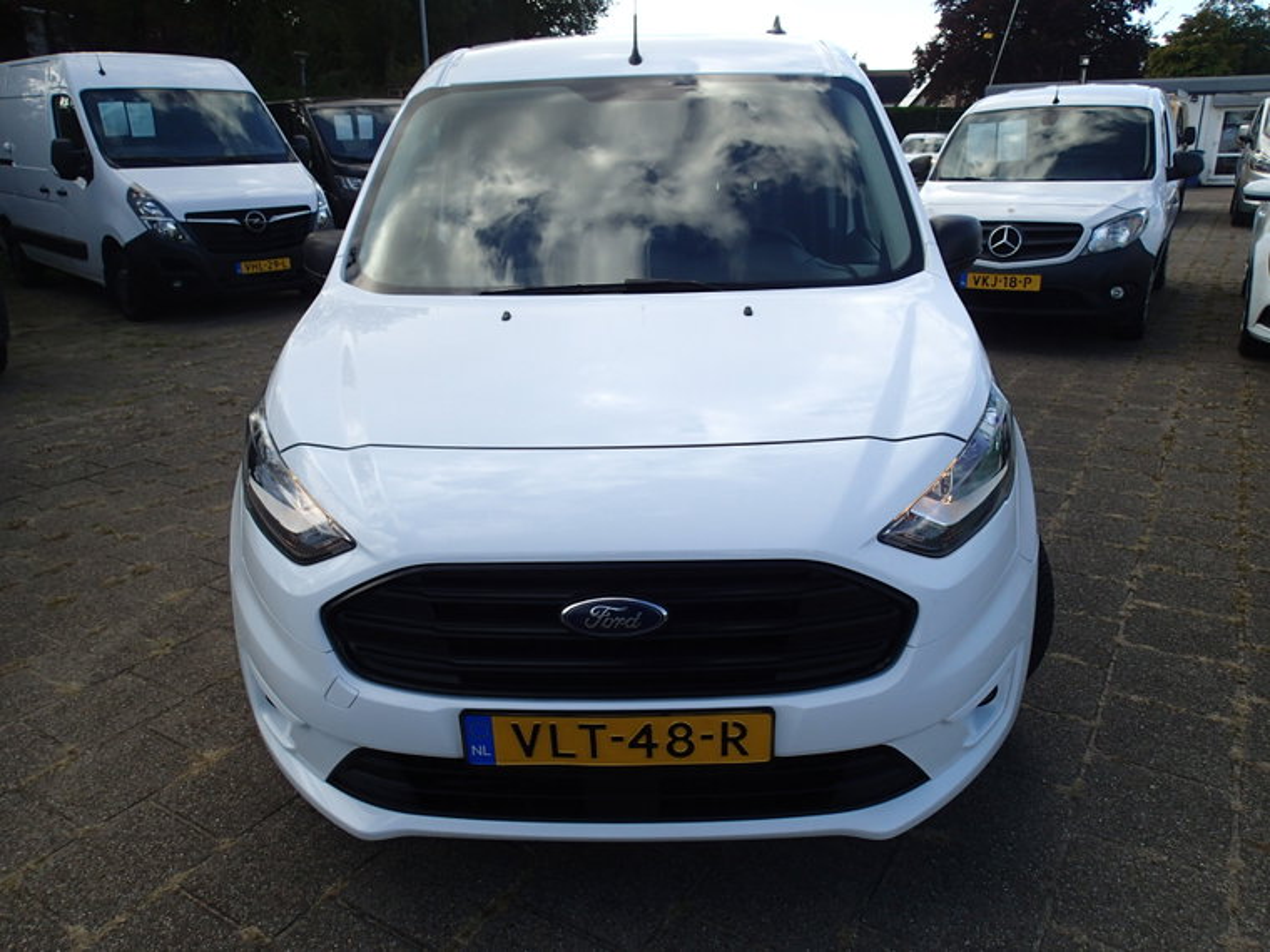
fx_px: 917
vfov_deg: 54.9
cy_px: 476
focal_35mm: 25
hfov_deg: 69.4
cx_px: 635
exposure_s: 1/800
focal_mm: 4.5
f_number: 2.8
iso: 100
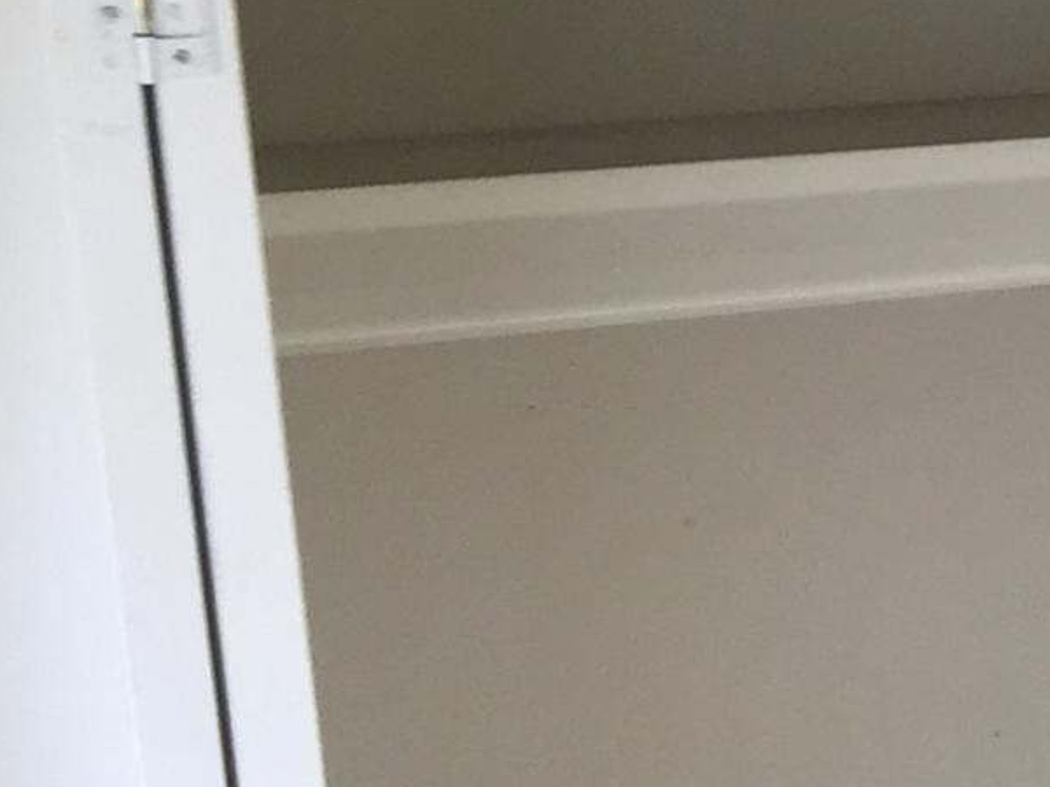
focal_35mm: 145
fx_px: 4398
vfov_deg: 10.2
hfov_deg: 11.4
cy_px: 784
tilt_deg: -12.4
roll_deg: +0.0
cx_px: 2478
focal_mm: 4.15
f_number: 2.2
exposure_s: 1/120
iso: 50
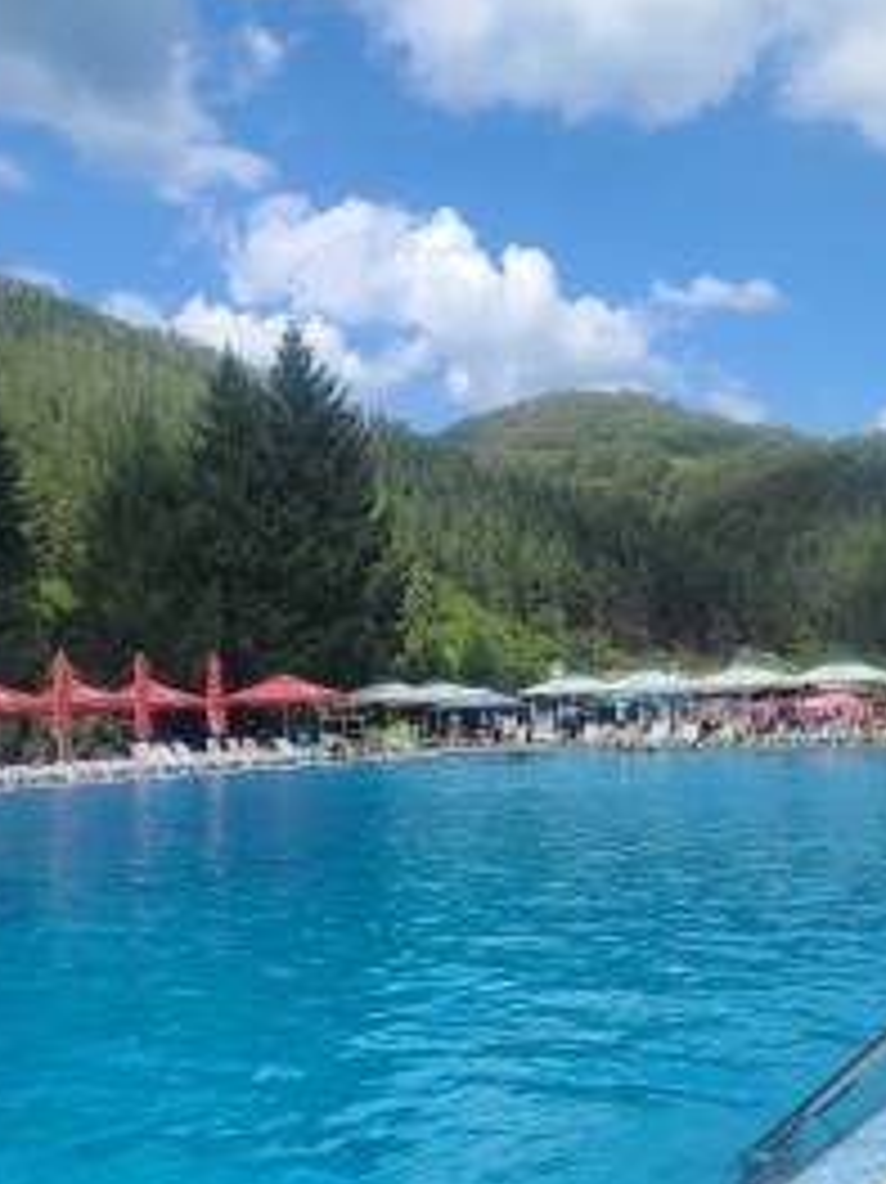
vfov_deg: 48.9
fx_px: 1298
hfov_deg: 37.4
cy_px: 531
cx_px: 315
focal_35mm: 38
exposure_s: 1/726
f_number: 1.8
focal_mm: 7
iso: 16
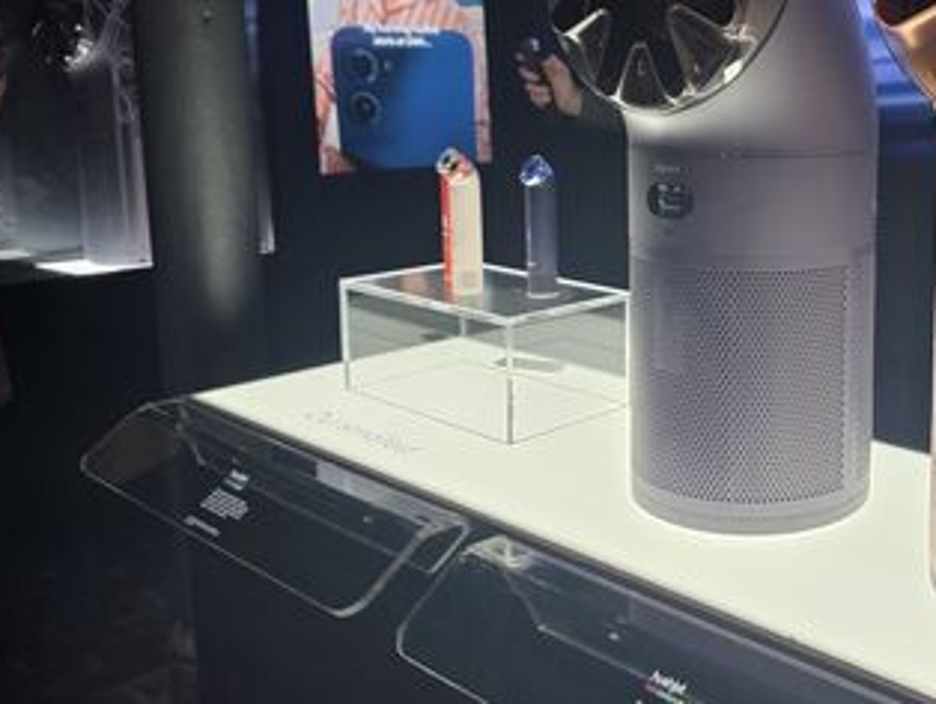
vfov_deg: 35.6
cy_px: 230
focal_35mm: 40
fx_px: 1082
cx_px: 772
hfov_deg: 44.1
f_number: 1.7
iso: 200
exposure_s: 1/82.1
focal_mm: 6.3
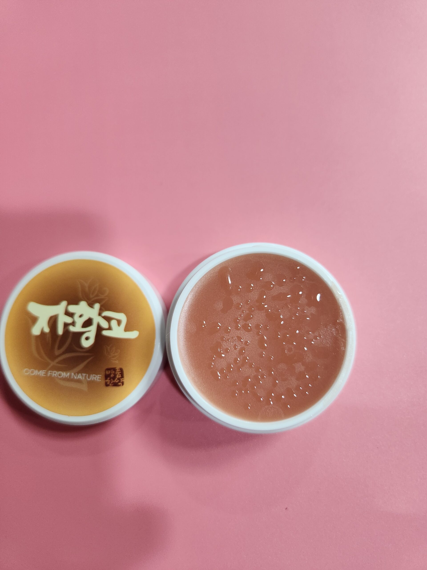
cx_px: 214
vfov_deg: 73.9
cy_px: 285
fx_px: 378
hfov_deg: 58.9
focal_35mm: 23
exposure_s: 1/120
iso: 250
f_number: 1.8
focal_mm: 5.4
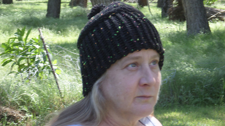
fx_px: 817
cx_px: 112
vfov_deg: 8.9
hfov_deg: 15.7
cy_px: 59
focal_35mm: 137
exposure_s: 1/60
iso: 120
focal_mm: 22.5
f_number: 6.3
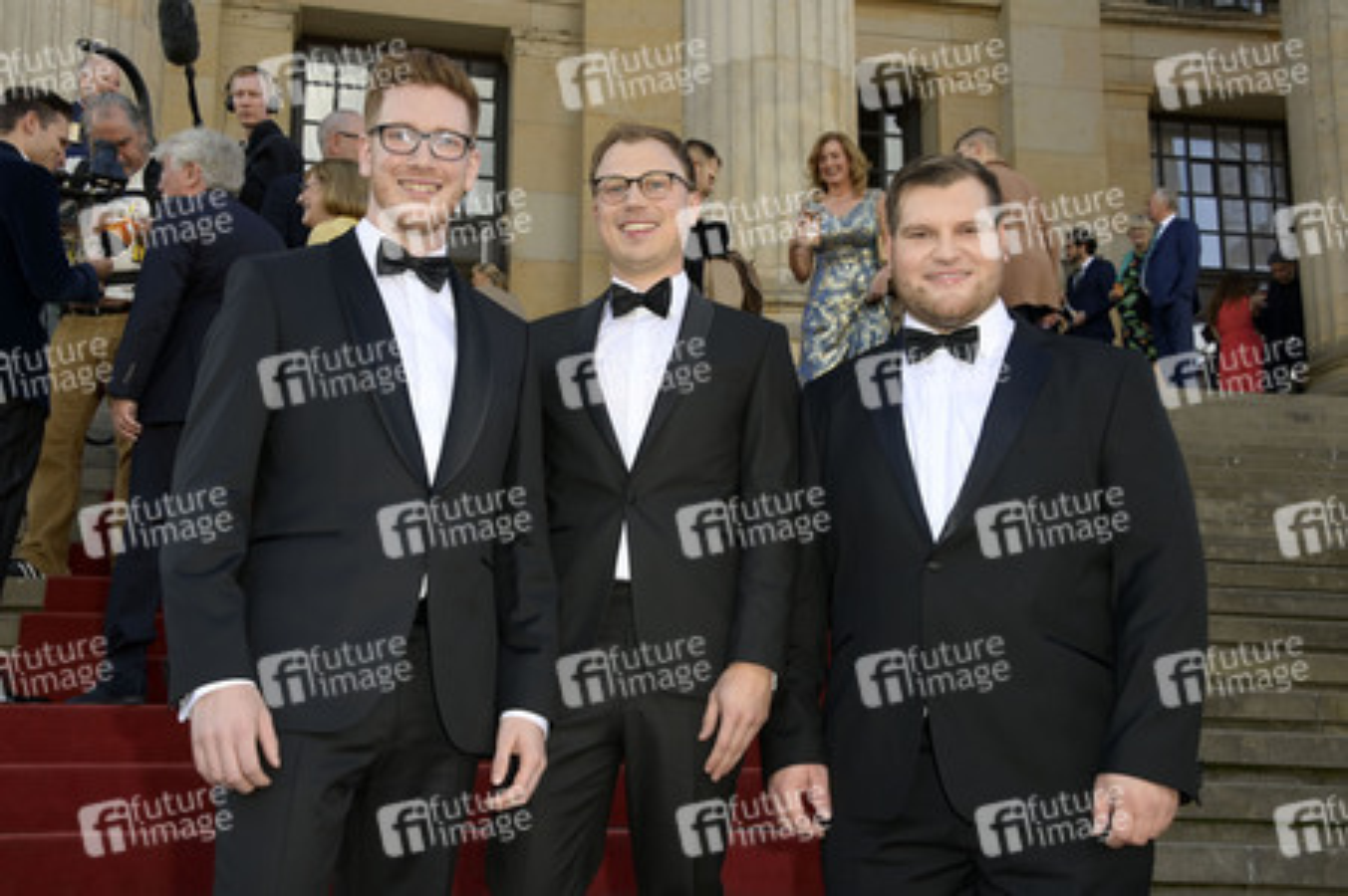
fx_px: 1684
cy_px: 448
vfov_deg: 29.8
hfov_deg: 43.6
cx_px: 674
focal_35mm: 45
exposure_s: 1/200
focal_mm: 45
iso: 400
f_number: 7.1
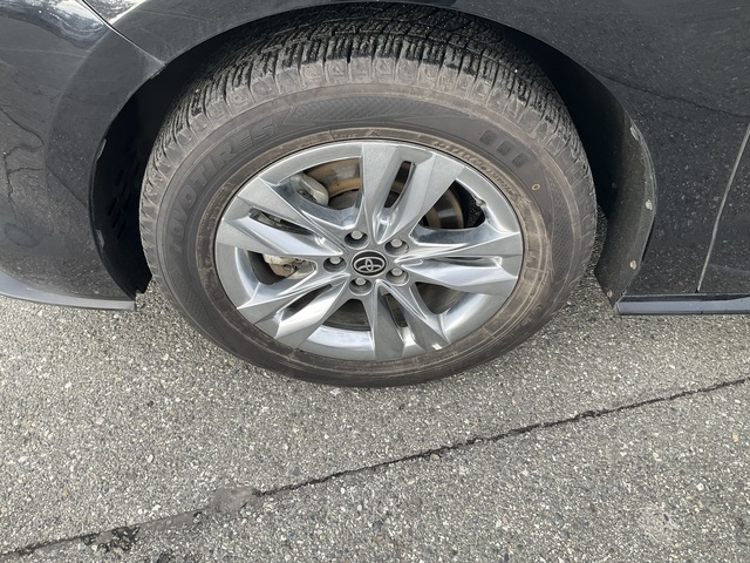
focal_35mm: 29
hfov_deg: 61.7
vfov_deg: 48.2
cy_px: 282
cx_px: 375
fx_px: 628
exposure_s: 1/164
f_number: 1.8
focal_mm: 3
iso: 20
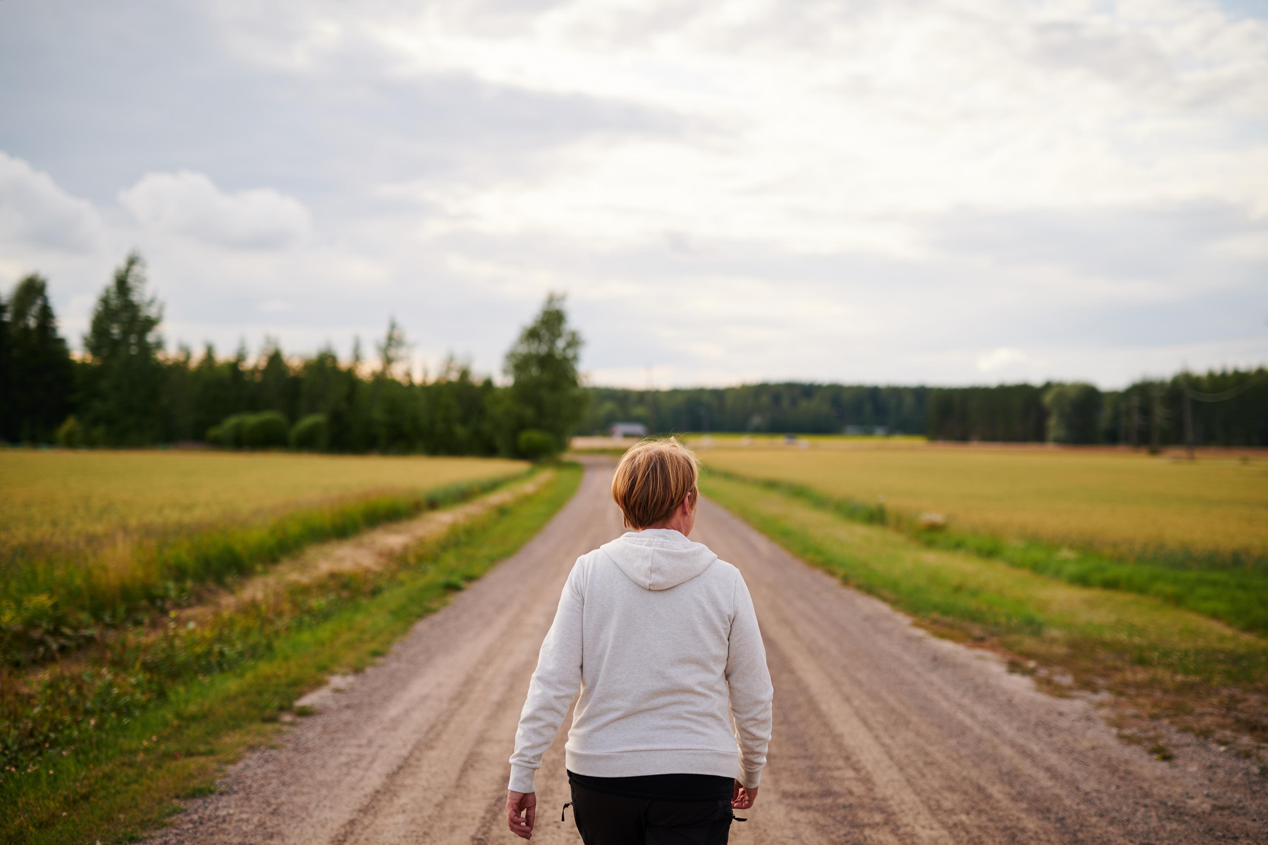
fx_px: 1761
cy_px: 422
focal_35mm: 50
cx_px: 634
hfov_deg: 39.6
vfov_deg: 27.0
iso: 64
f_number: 2
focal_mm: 50
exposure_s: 1/1600
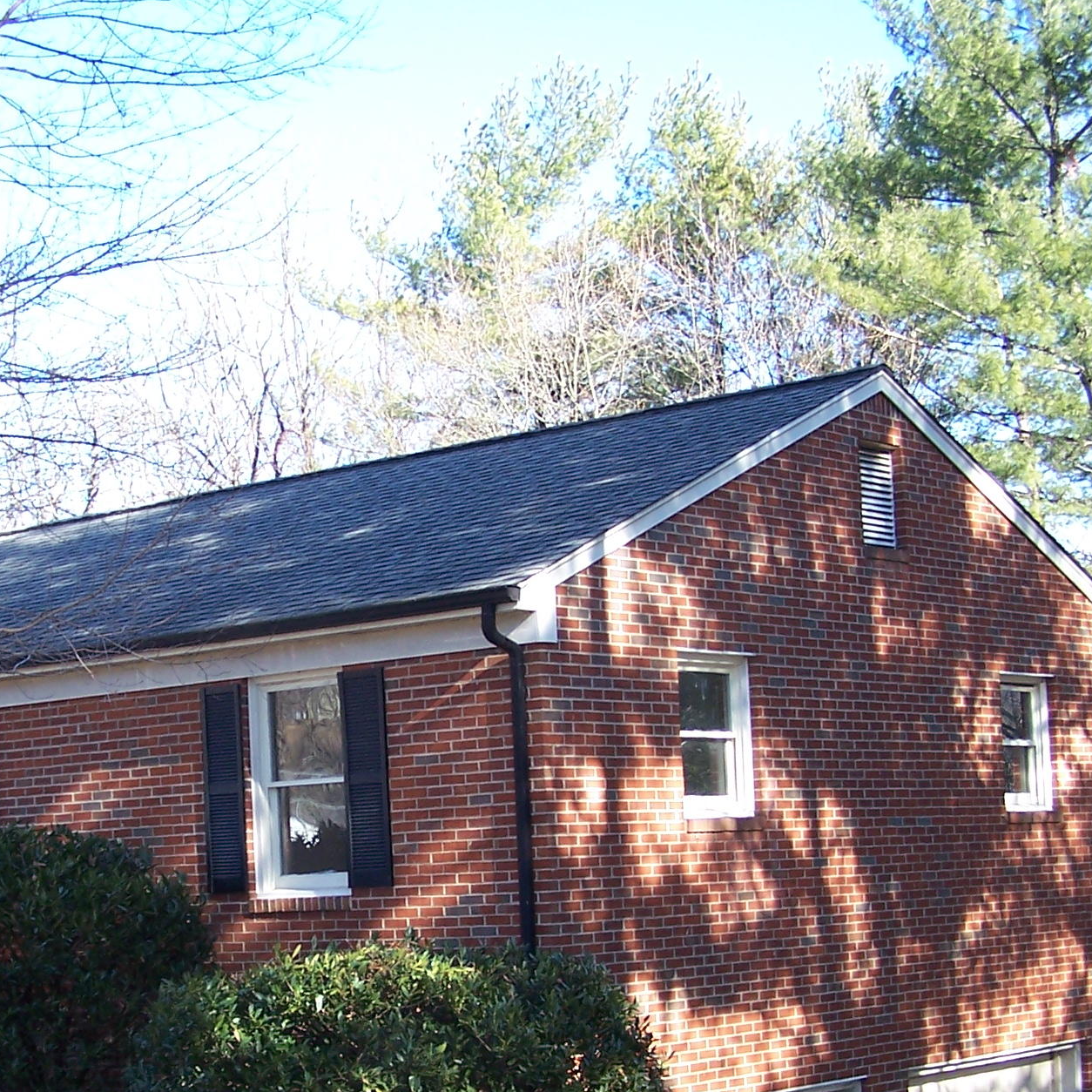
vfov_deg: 24.8
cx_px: 377
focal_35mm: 69
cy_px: 771
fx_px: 2463
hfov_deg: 24.9
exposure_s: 1/200
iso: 80
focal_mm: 6.3
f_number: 2.8
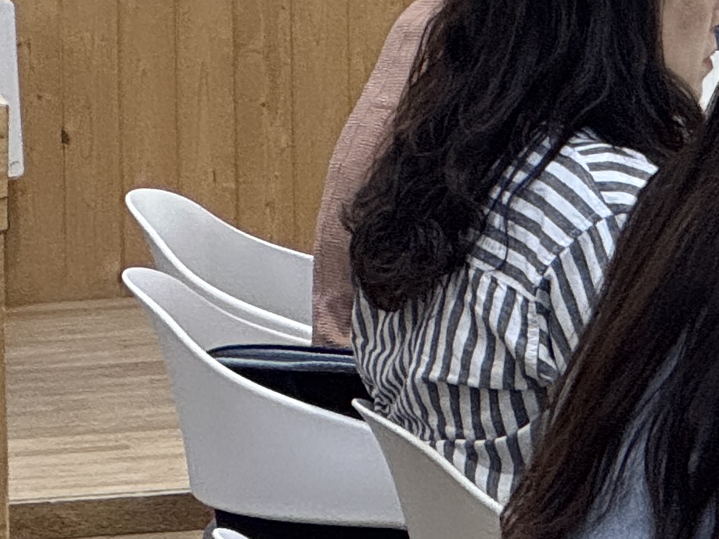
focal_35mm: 338
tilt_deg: +0.8
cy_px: -536
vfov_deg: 4.3
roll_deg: +2.3
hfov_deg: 5.7
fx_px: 7020
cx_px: 1515
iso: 200
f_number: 2.8
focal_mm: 9
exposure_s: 1/120
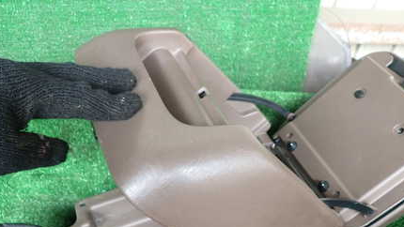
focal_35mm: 38
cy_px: 189
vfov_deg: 30.3
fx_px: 407
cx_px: 217
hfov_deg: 52.7
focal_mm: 4.5
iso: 200
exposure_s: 1/30
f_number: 2
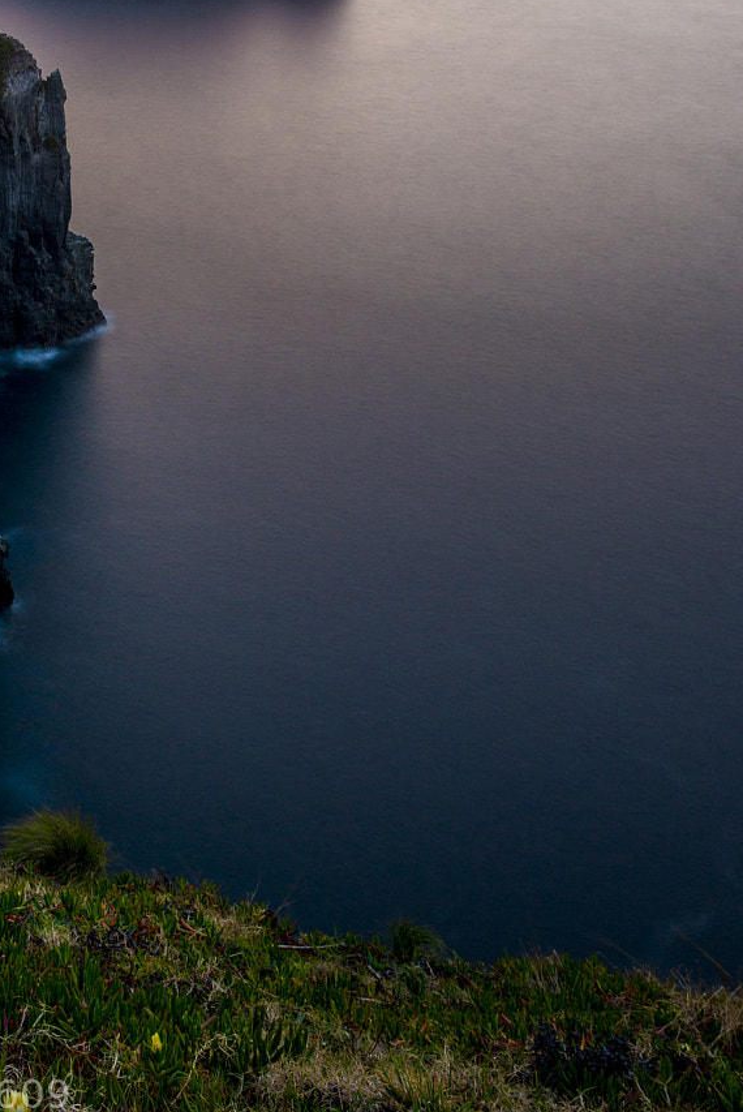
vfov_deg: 40.9
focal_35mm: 45
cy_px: 154
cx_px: 83
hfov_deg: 28.8
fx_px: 1391
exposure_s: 30
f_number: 9
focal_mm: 24
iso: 320
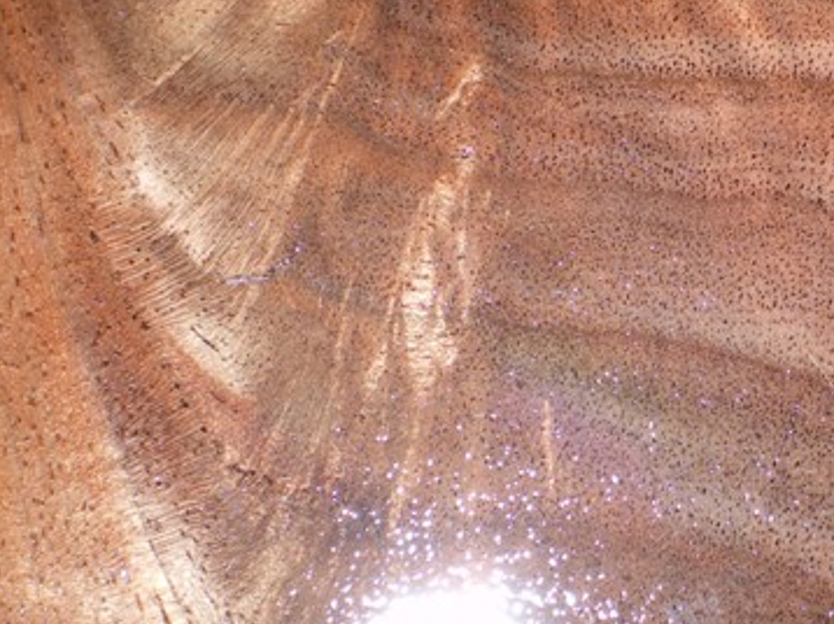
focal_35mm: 68
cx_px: 687
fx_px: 1637
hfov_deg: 27.9
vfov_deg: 21.5
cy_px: 177
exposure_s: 1/30
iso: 64
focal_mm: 6.3
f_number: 4.6
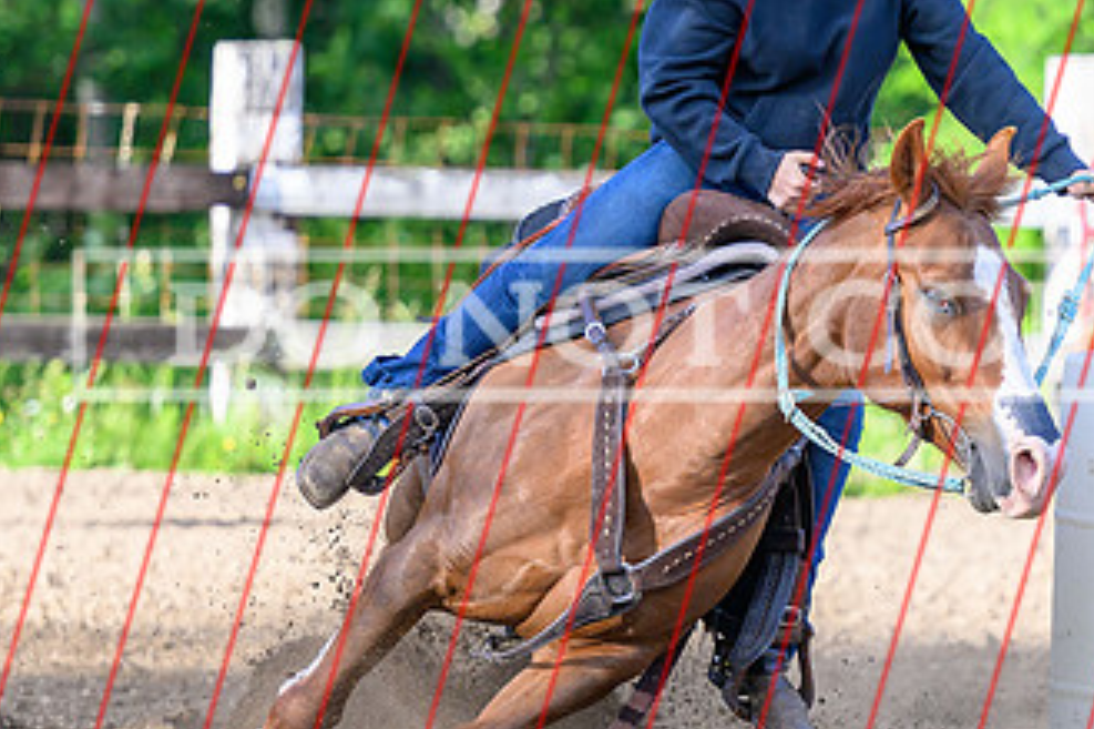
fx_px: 11025
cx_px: 782
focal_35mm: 363
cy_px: 303
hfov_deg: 5.7
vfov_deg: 3.8
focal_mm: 140
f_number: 2.8
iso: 720
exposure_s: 1/2500
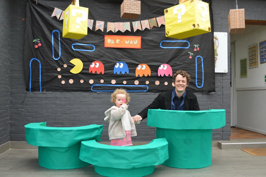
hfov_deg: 53.2
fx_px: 266
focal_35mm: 36
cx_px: 133
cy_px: 88
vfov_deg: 36.8
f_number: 4.5
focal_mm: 24
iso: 400
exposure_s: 1/80
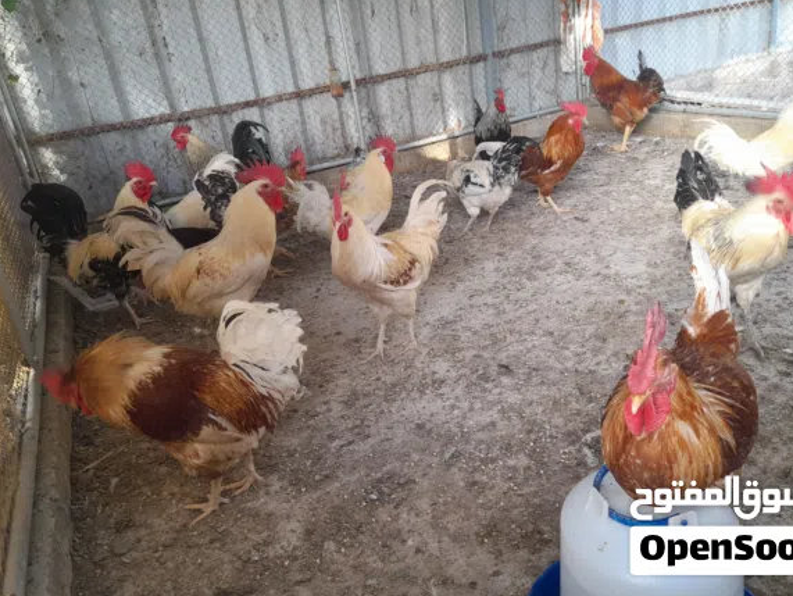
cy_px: 275
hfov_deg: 63.4
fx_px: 642
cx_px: 421
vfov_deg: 49.7
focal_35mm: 28
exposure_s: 1/50
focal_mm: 4.6
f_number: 2
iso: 64
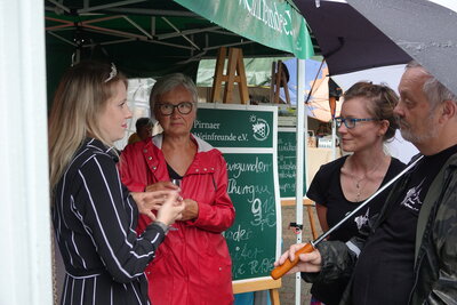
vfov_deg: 29.3
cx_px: 228
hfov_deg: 42.7
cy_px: 152
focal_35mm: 46
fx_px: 584
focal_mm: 16.92
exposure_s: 1/50
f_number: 3.2
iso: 160
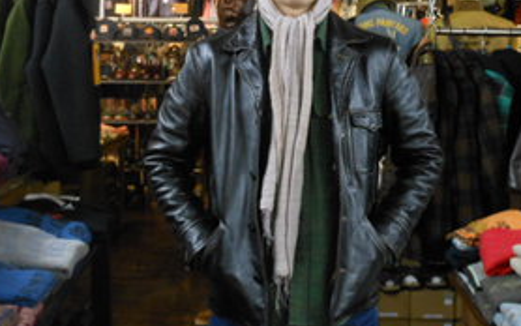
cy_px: 121
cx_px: 275
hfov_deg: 28.6
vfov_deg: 18.1
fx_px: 1023
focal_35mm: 72
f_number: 4.9
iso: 400
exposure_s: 1/13
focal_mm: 9.6
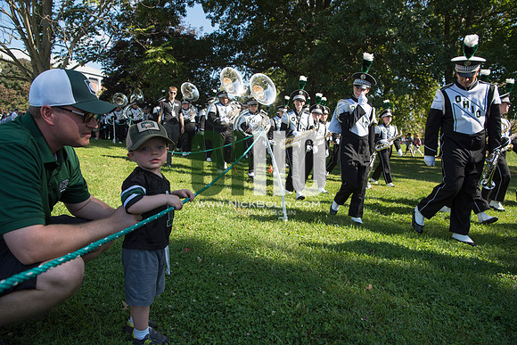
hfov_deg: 73.7
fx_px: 345
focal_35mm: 24
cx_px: 258
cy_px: 172
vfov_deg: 53.2
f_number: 5.6
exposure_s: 1/800
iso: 200
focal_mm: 24
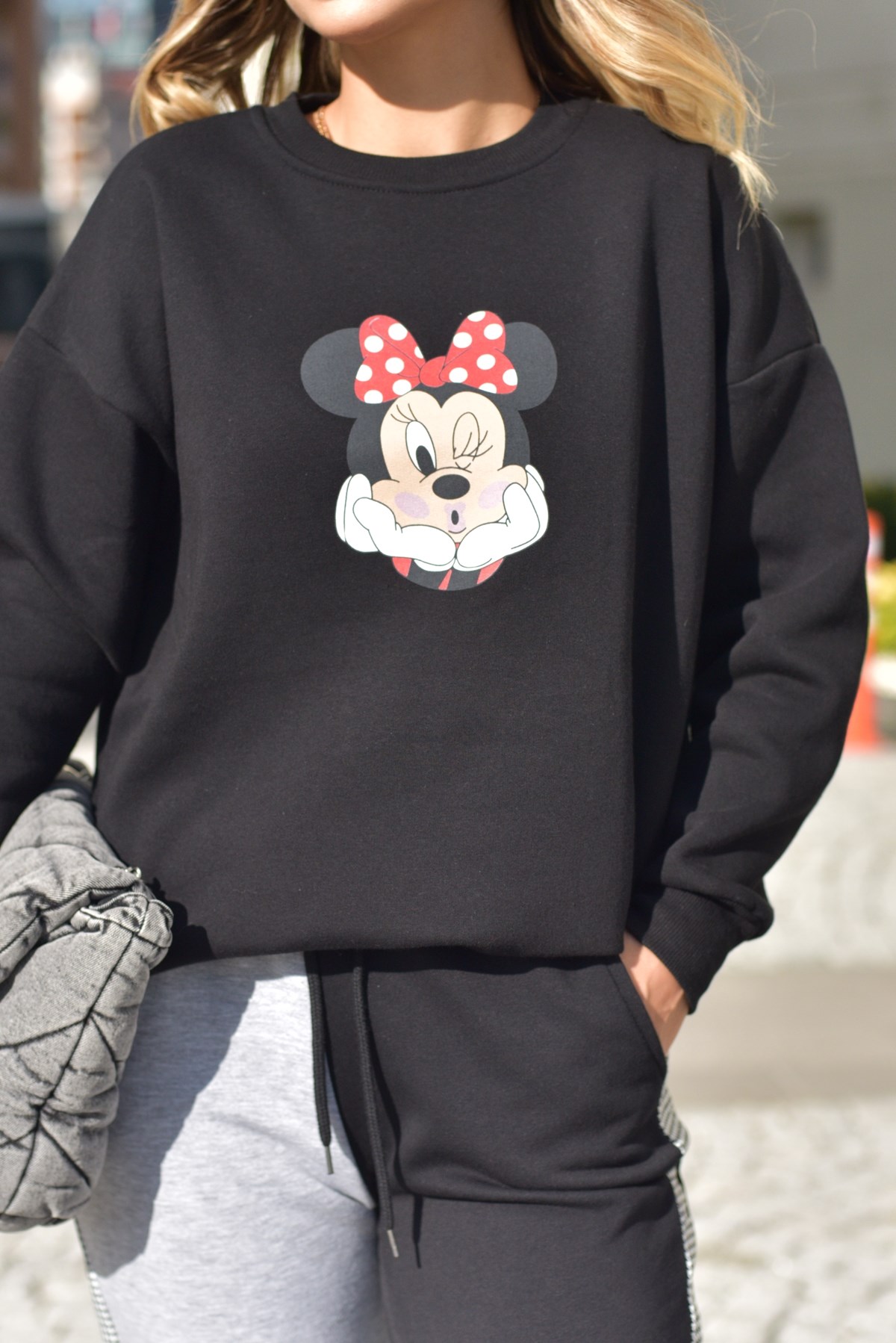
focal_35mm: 50
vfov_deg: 39.6
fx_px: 1865
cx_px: 448
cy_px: 672
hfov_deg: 27.0
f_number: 3.2
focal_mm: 50
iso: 500
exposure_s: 1/8000
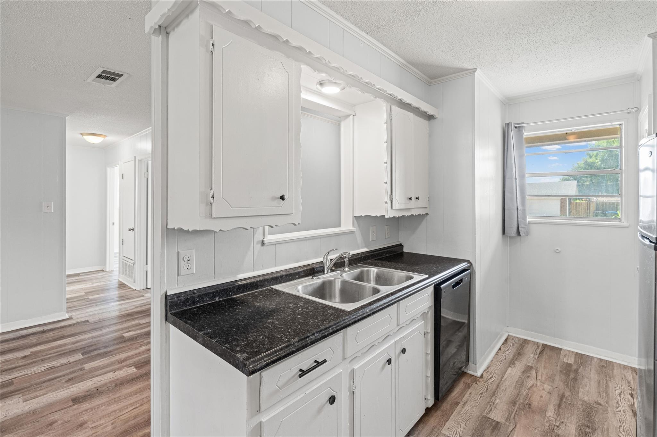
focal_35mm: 16
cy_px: 218
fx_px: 292
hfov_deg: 96.8
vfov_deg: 73.7
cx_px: 328
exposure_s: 1/50
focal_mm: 16
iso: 800
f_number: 8
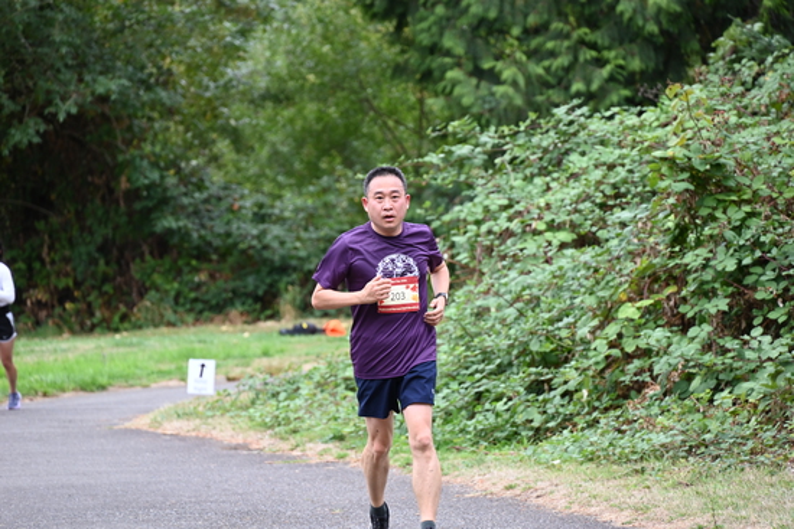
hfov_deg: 10.3
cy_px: 264
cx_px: 397
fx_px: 4412
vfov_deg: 6.9
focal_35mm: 200
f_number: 6.3
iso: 560
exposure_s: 1/250
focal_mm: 200
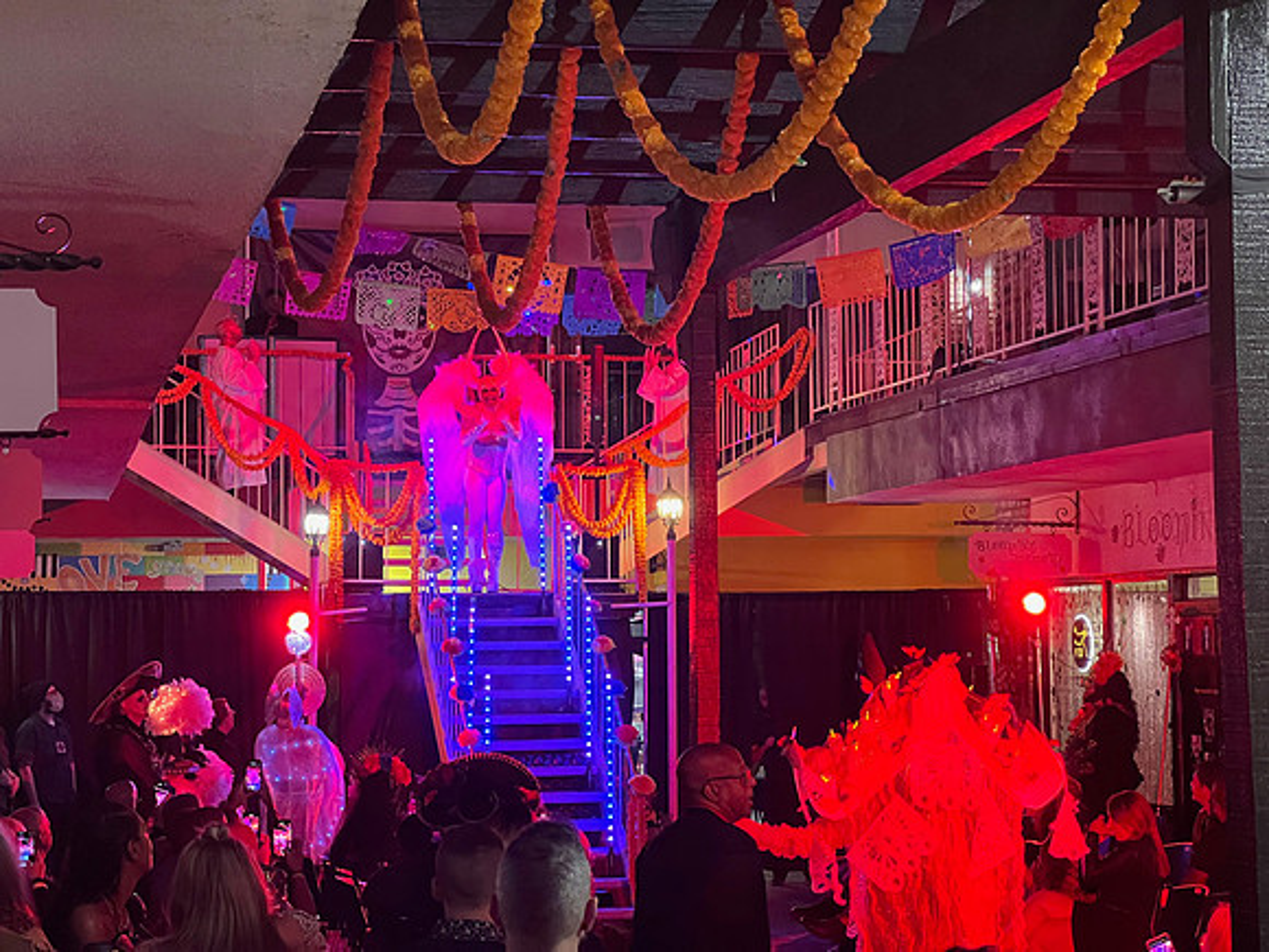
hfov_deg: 25.3
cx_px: 634
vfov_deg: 19.1
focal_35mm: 77
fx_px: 2823
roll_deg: +0.3
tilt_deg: +3.4
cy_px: 476
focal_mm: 9
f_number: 2.8
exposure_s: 1/24
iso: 1000
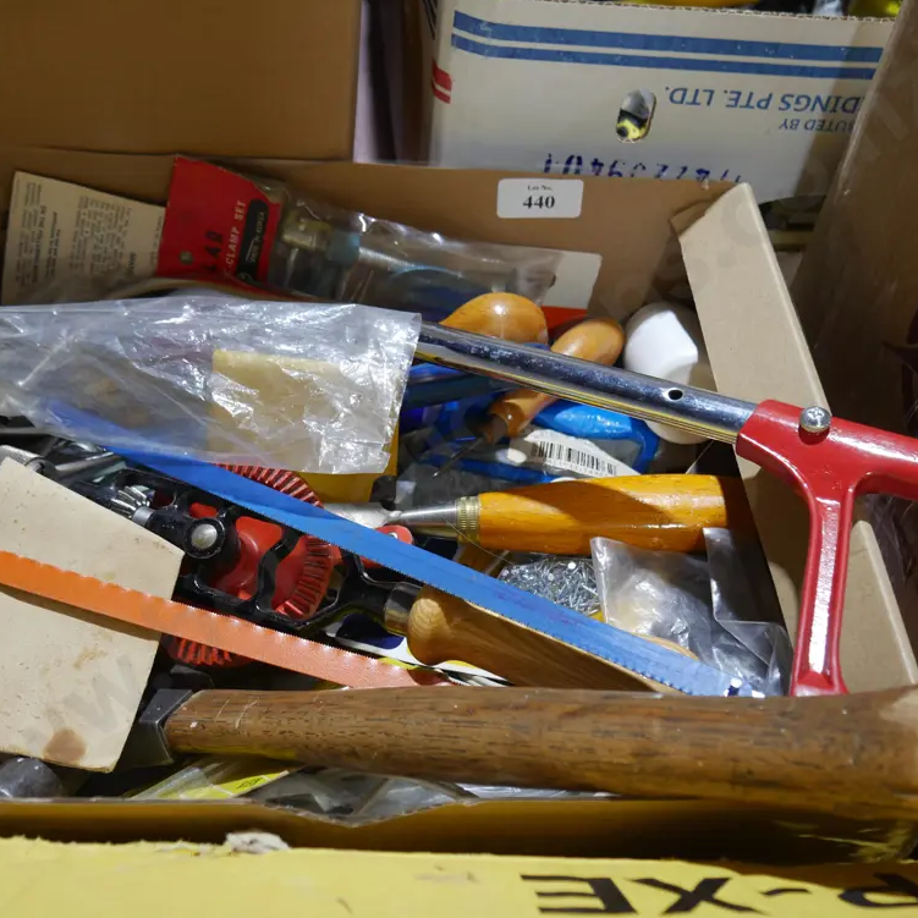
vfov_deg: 40.9
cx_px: 436
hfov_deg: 40.9
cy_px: 452
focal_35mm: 41
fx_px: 1230
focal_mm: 17
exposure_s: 1/60
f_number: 4
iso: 400
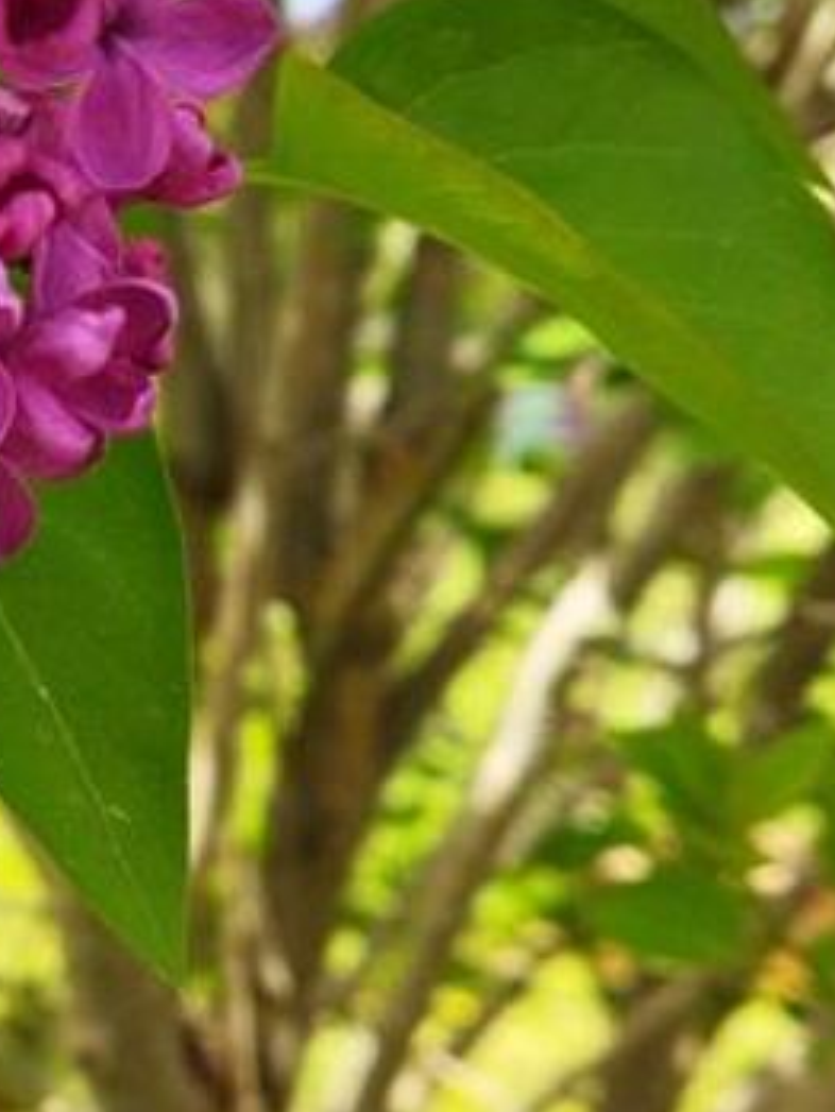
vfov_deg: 19.1
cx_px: -341
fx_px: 3311
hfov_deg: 13.7
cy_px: 460
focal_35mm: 103
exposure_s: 1/812
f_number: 1.79
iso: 100
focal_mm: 4.71
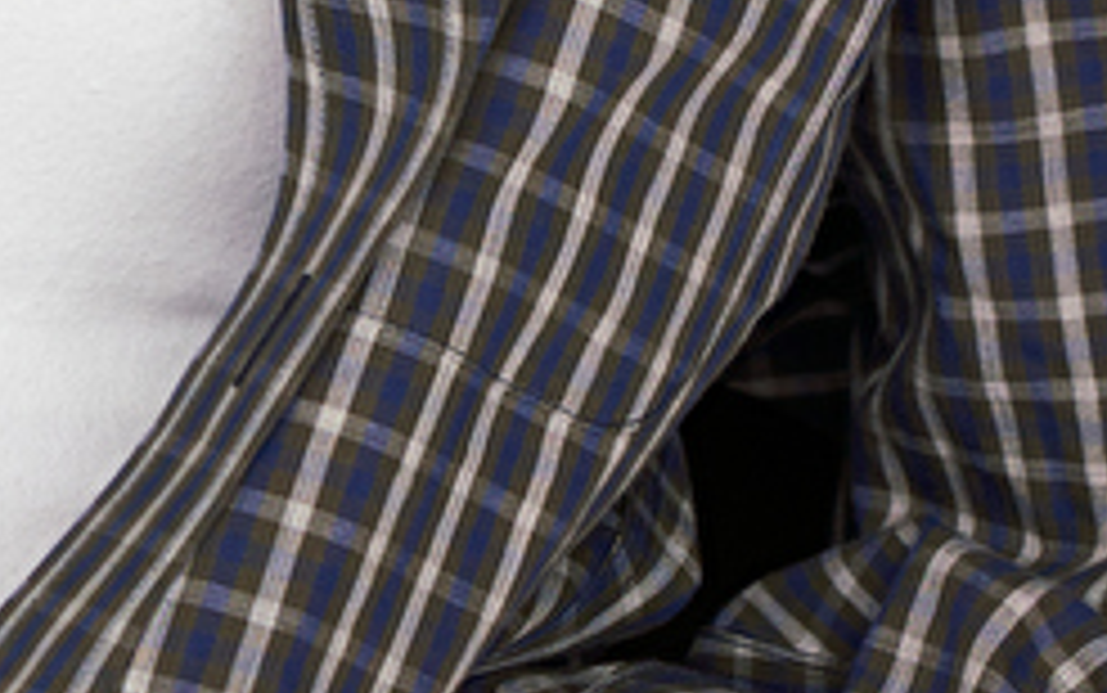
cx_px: -313
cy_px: -1251
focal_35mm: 284
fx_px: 8572
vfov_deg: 4.5
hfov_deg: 7.3
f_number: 5.6
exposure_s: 1/160
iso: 100
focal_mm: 45
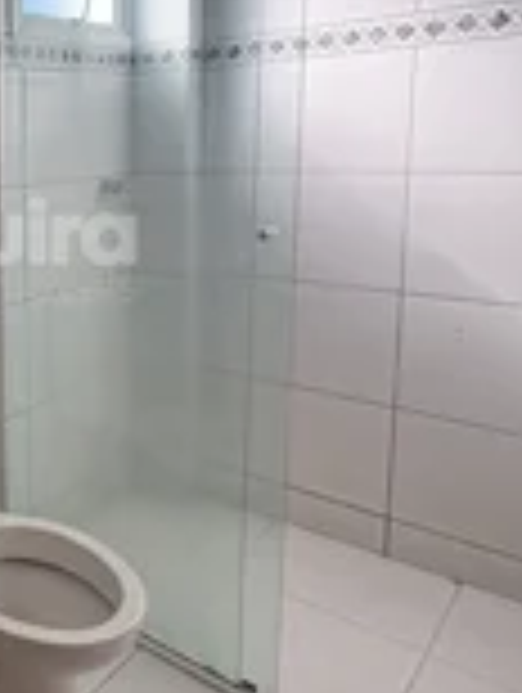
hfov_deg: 32.9
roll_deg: +2.8
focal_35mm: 35
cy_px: 236
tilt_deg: -7.1
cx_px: -117
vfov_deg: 51.7
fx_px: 702
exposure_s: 1/180
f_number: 2.2
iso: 64
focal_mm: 2.22
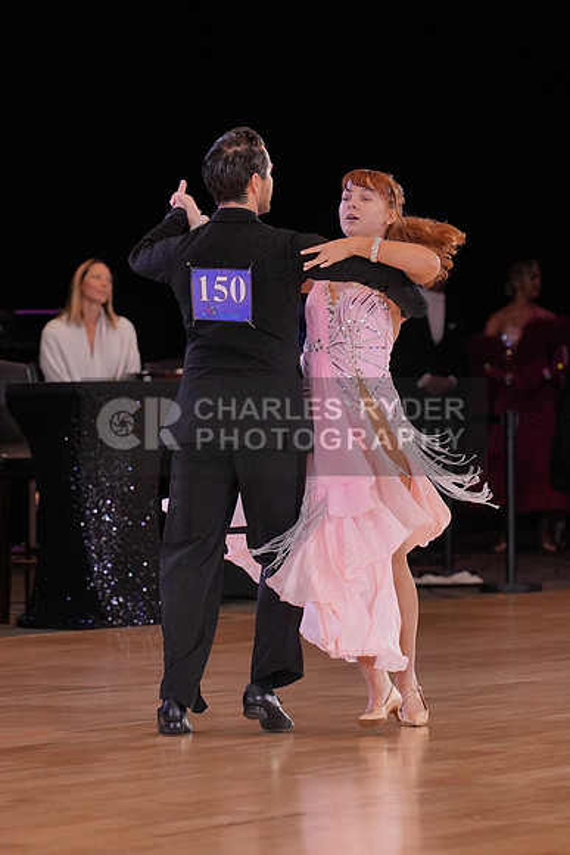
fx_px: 5127
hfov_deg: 6.4
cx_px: 285
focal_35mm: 216
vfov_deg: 9.5
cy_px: 428
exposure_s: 1/500
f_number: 4
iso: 2000
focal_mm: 144
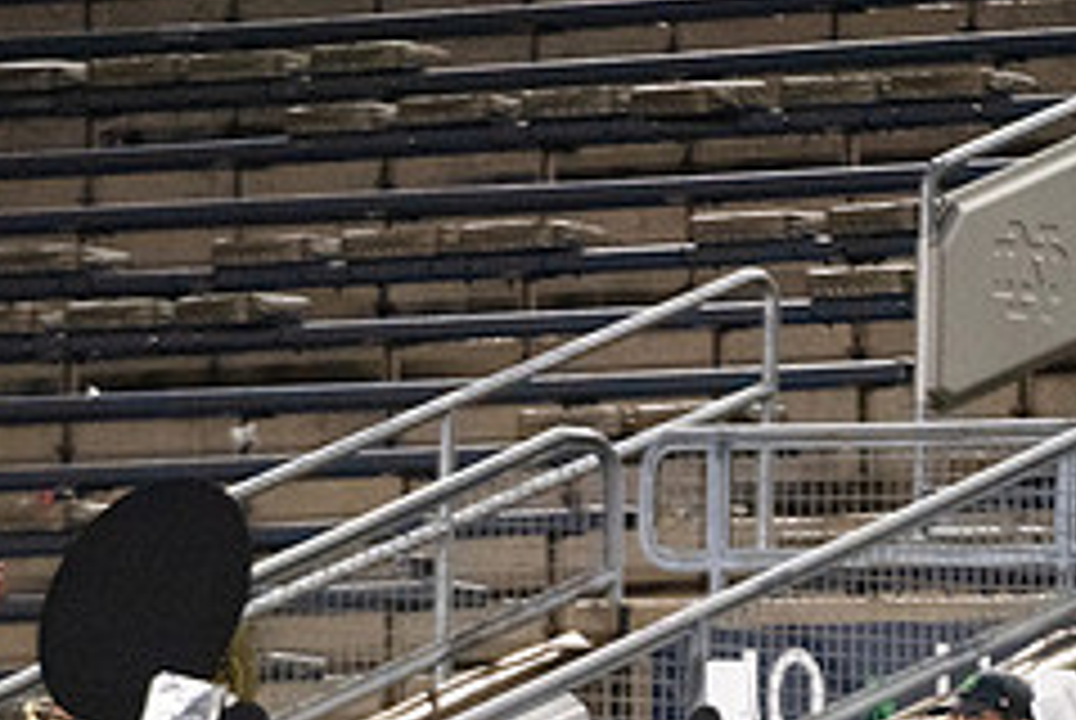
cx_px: 810
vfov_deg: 1.5
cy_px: 835
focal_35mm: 922
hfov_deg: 2.2
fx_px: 27591
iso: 6400
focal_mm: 380
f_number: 4
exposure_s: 1/500
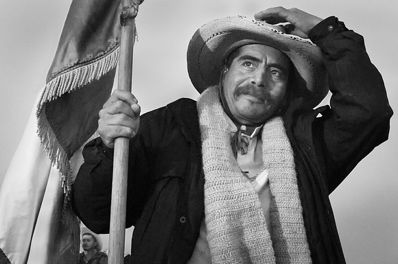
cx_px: 199
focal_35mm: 42
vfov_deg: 31.8
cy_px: 132
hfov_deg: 46.5
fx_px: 464
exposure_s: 1/350
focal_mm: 28
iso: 1600
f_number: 11
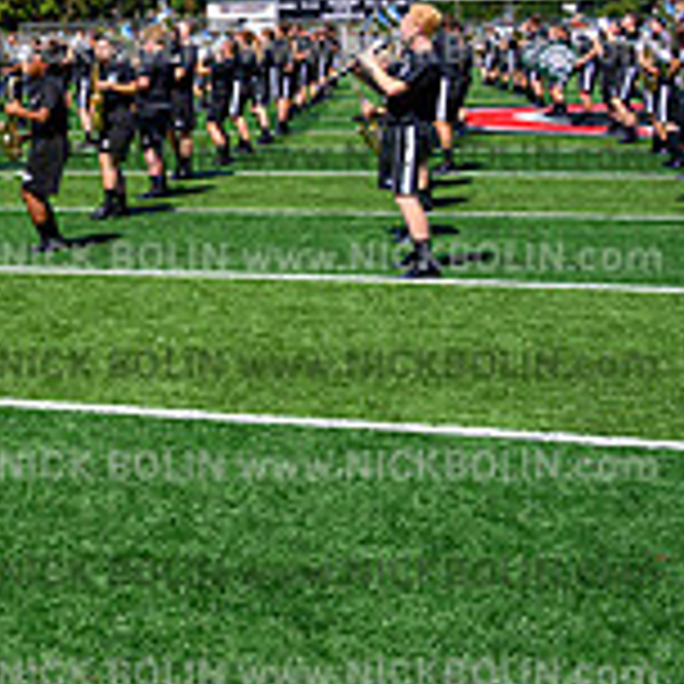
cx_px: -396
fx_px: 1744
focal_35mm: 78
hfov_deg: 19.0
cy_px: 52
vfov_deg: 21.6
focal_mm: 24
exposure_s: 1/640
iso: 160
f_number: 8
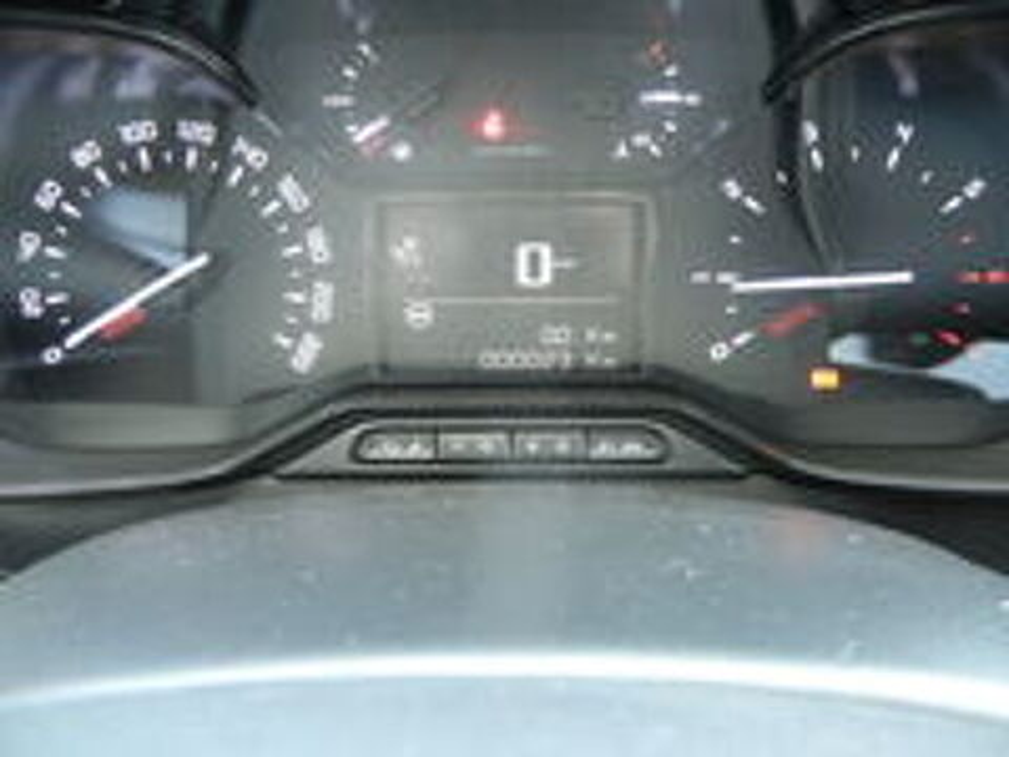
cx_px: 504
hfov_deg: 60.0
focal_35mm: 30
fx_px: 874
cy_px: 378
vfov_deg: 46.8
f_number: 3.5
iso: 400
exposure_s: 1/14.7
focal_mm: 5.4
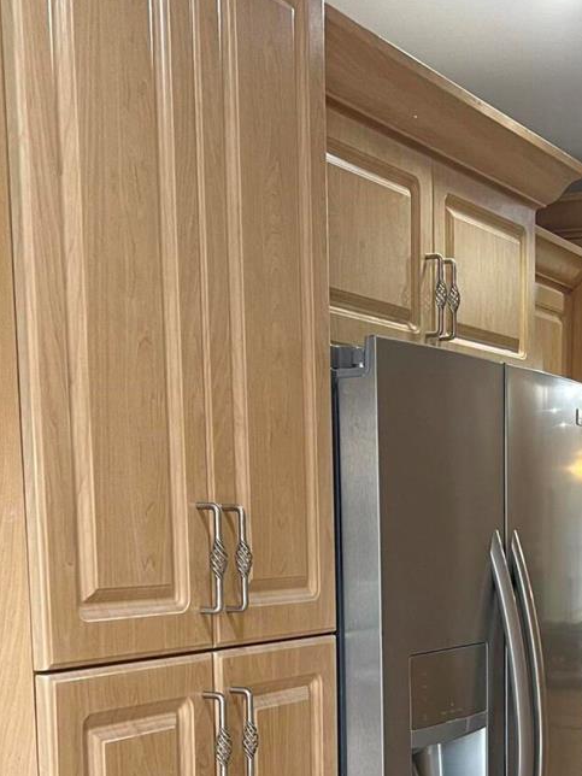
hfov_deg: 23.3
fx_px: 1390
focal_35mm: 62
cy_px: 706
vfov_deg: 29.8
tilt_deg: -5.5
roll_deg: +0.5
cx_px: 475
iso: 125
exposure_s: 1/60
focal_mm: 5.7
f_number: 1.5
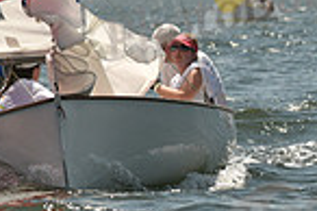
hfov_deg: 2.6
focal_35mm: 797
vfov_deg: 1.7
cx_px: -7
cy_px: -77
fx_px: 7010
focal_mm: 200
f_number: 5.6
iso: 250
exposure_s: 1/2000
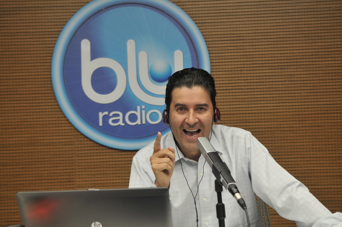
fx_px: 640
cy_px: 114
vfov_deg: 20.1
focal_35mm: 68
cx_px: 171
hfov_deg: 29.9
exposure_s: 1/160
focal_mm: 45
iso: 640
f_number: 2.8
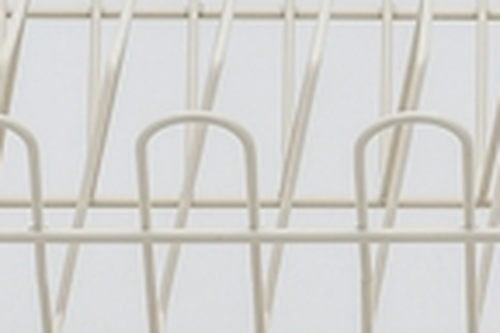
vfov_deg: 2.4
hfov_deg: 3.5
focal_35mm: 584
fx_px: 8110
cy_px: 435
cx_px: 531
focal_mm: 70
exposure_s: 1/30
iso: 100
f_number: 13
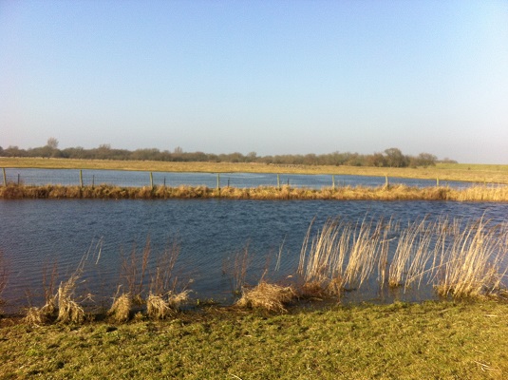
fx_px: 513
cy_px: 190
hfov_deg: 52.7
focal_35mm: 35
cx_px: 254
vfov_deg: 40.6
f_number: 2.8
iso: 80
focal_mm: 3.85
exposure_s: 1/1040
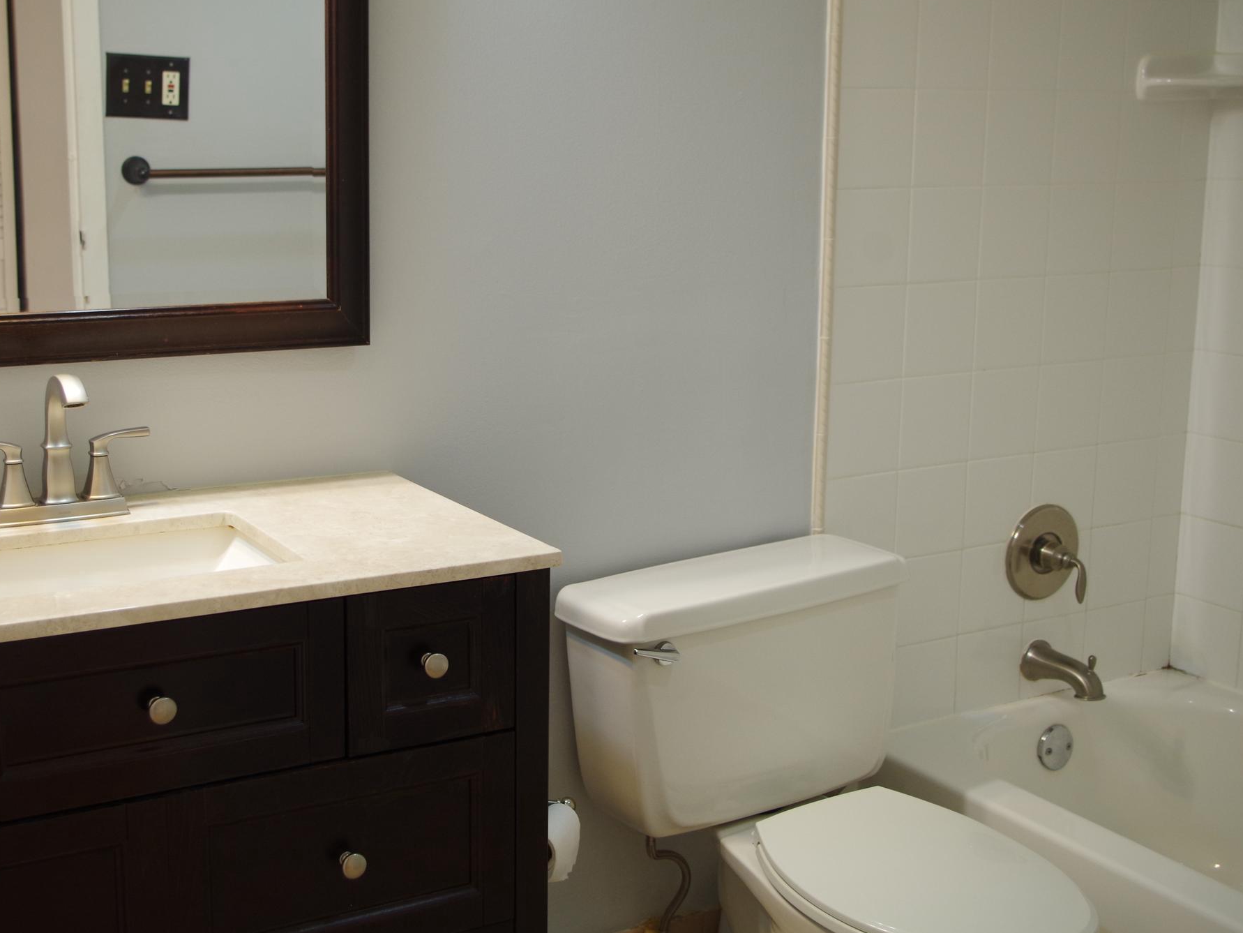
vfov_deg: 33.6
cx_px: 537
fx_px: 1544
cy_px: 462
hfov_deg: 43.7
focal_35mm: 43
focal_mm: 26.25
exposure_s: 1/60
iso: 400
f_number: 4
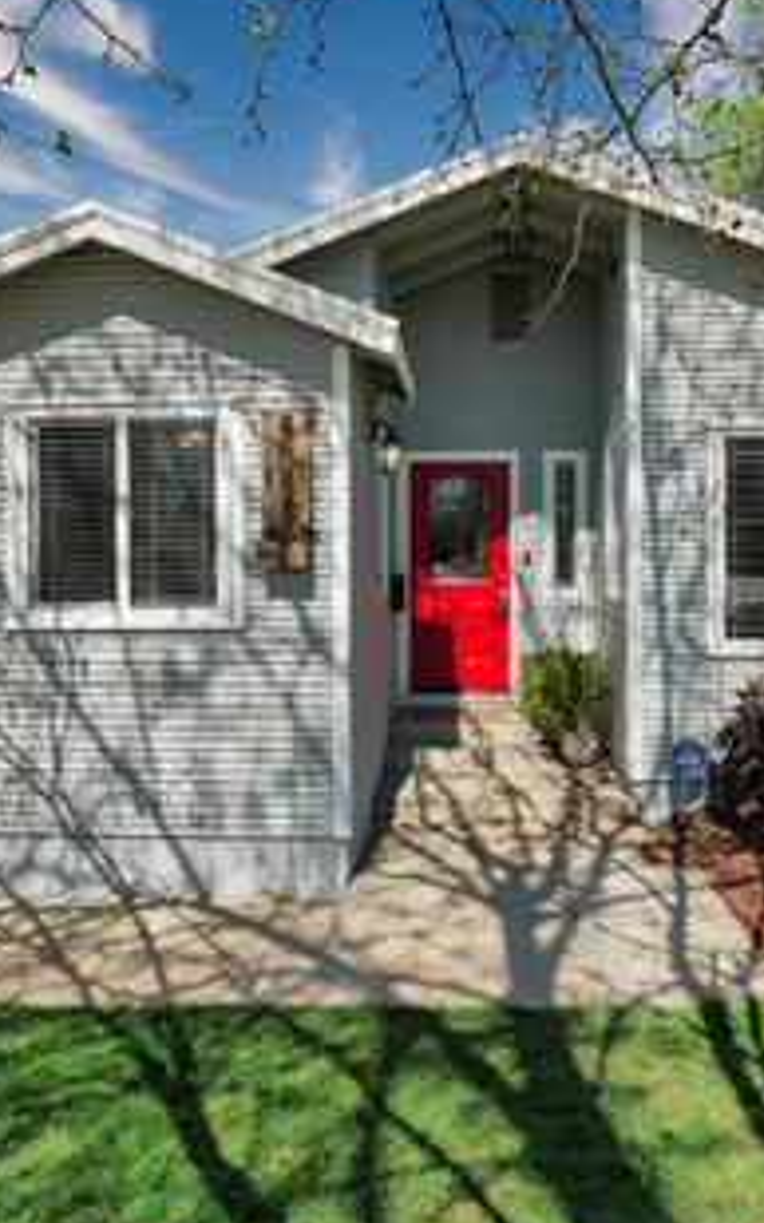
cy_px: 556
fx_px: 800
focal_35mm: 24
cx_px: 459
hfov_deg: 50.7
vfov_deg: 74.6
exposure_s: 1/320
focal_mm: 7
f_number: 7.1
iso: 100
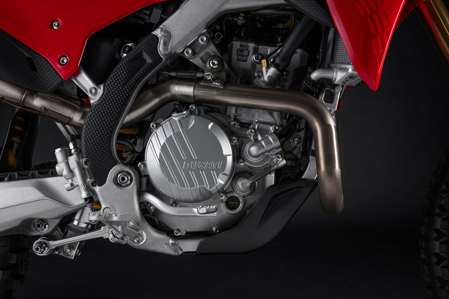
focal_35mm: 38
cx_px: 224
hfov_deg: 50.7
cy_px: 150
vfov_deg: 35.1
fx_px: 474
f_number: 11
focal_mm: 38
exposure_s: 1/160
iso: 100
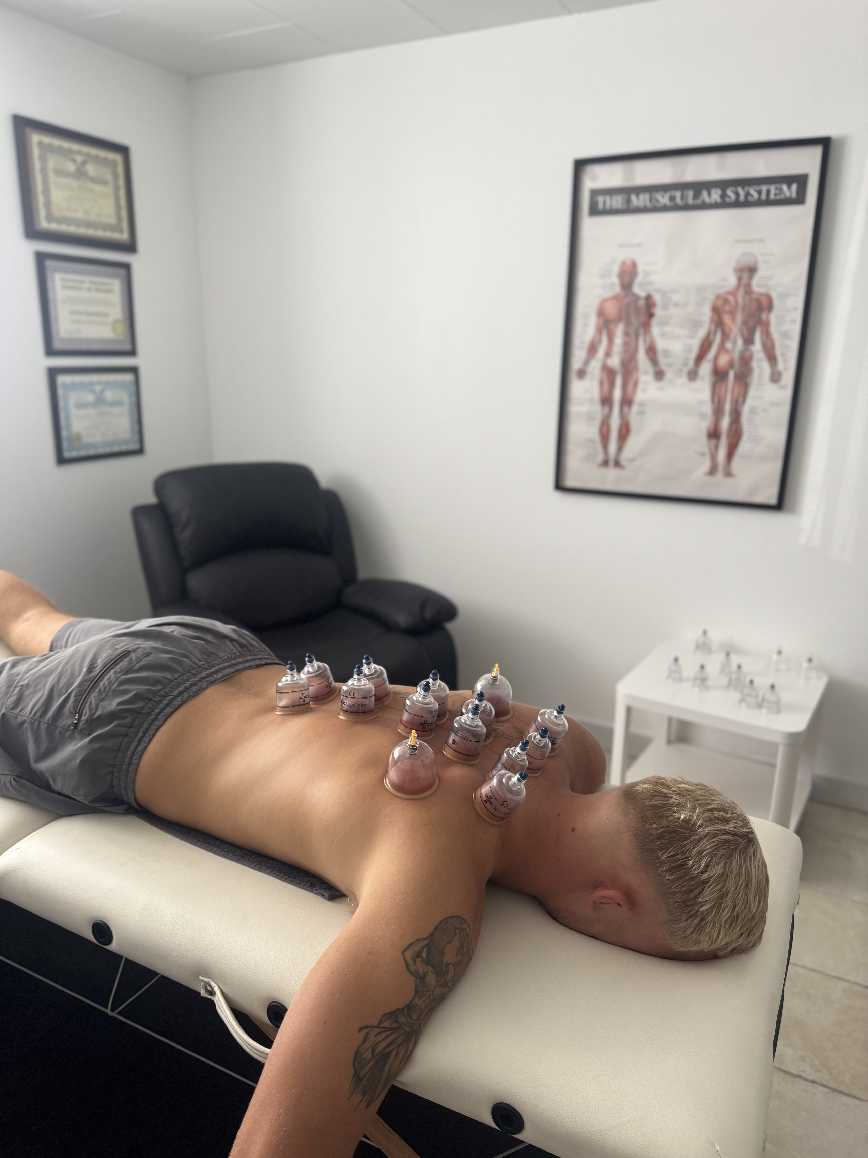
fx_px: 802
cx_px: 434
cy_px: 579
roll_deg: -0.9
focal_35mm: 24
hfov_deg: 56.8
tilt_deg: -14.9
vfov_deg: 71.6
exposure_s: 1/60
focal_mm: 6.76
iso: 250
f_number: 1.78
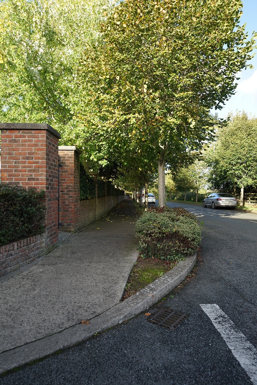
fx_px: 257
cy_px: 192
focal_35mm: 24
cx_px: 128
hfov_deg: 53.1
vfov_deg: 73.7
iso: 400
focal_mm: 24
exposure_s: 1/640
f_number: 4
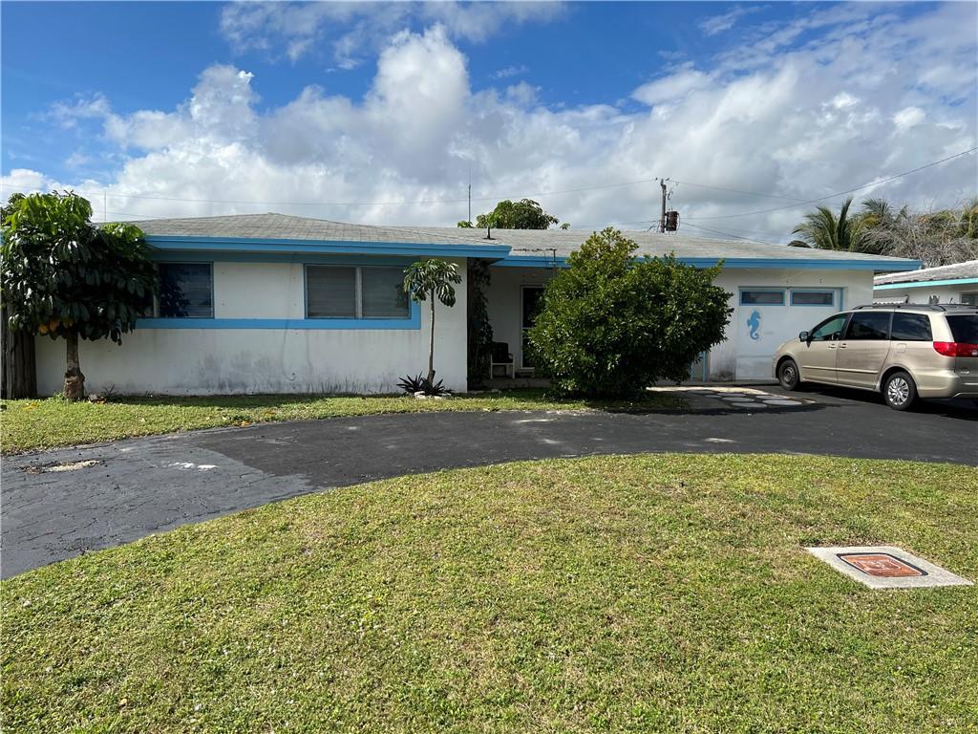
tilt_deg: -2.9
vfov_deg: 53.1
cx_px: 489
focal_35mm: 26
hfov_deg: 67.3
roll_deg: +0.4
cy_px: 367
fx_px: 735
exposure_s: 1/5882
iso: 50
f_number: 1.5
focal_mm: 5.7
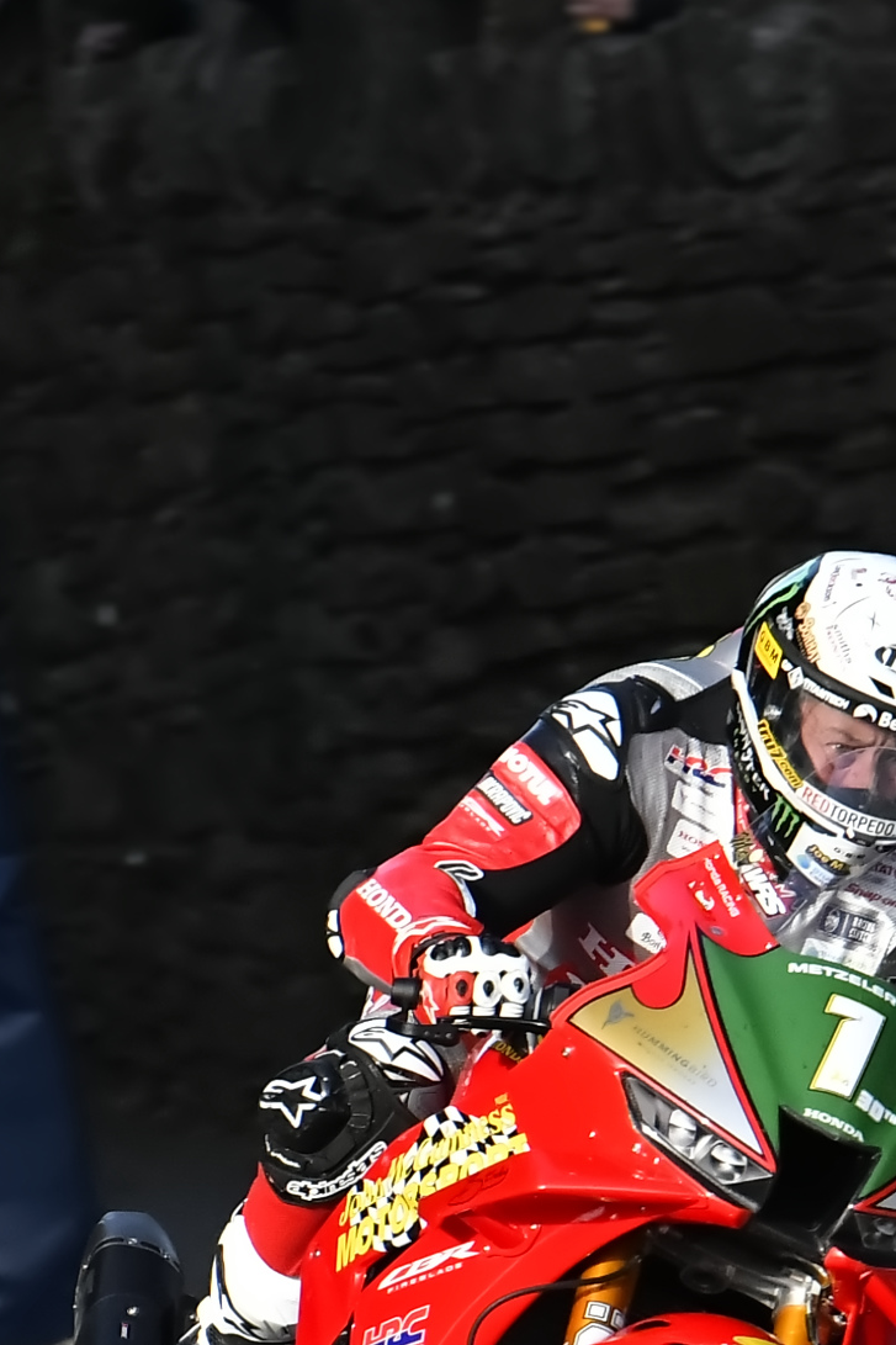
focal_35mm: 550
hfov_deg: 2.5
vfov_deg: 3.7
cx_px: 409
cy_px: 999
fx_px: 20538
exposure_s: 1/1000
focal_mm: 200
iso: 2000
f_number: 6.3
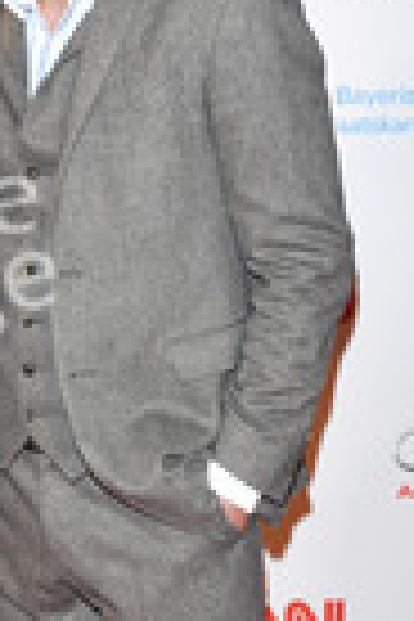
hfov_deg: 11.6
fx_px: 2001
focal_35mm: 116
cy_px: 508
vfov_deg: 17.5
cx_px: -43
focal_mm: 40
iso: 800
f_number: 6.3
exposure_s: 1/250
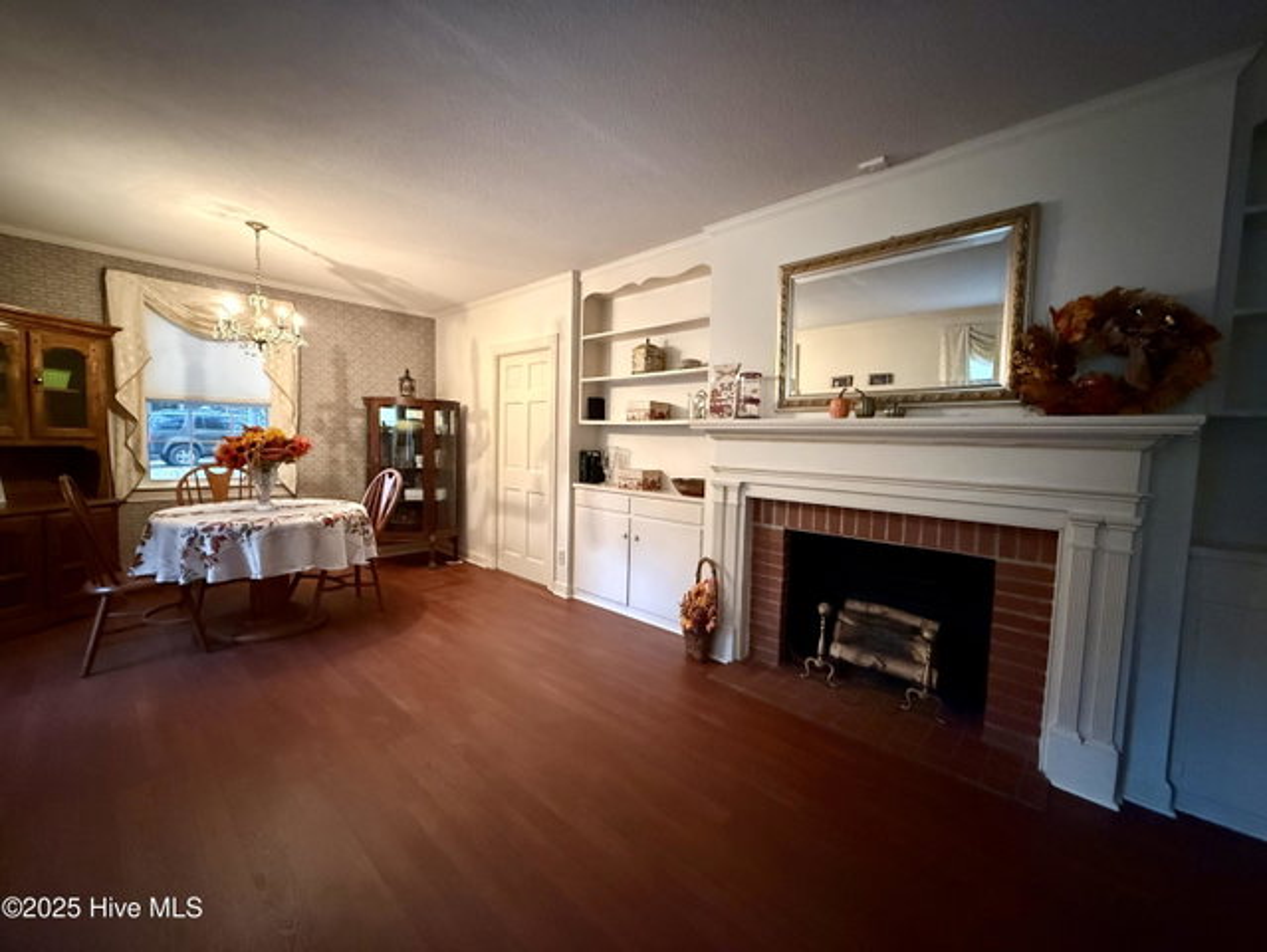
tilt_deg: -3.1
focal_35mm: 14
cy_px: 476
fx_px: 513
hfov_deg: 102.0
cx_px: 634
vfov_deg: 85.7
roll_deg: -1.2
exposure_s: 1/60
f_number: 2.2
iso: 1250
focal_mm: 2.22
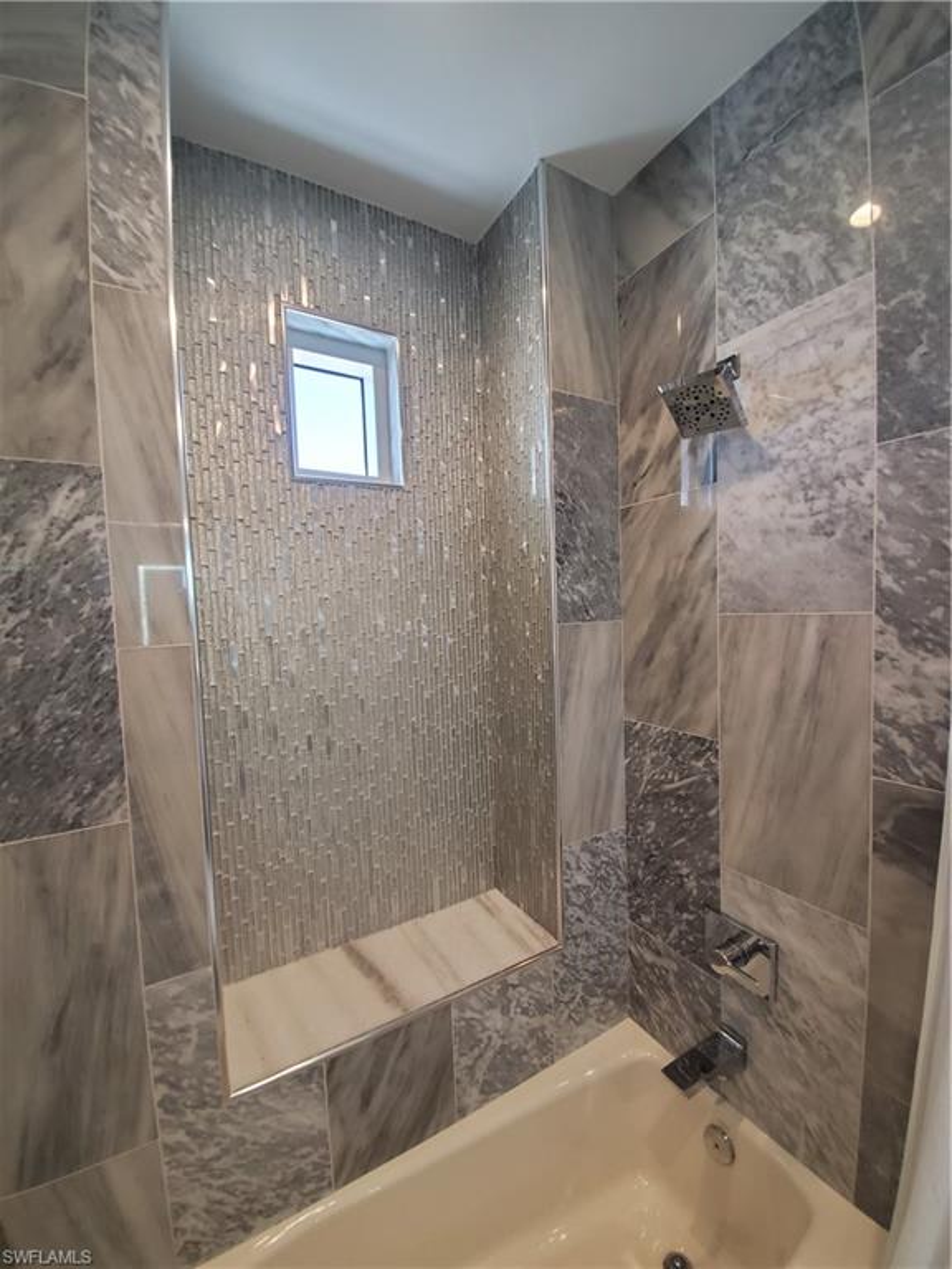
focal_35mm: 13
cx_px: 476
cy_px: 634
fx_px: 477
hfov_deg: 89.9
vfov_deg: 106.2
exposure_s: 1/59
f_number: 2.2
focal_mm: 1.8
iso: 200
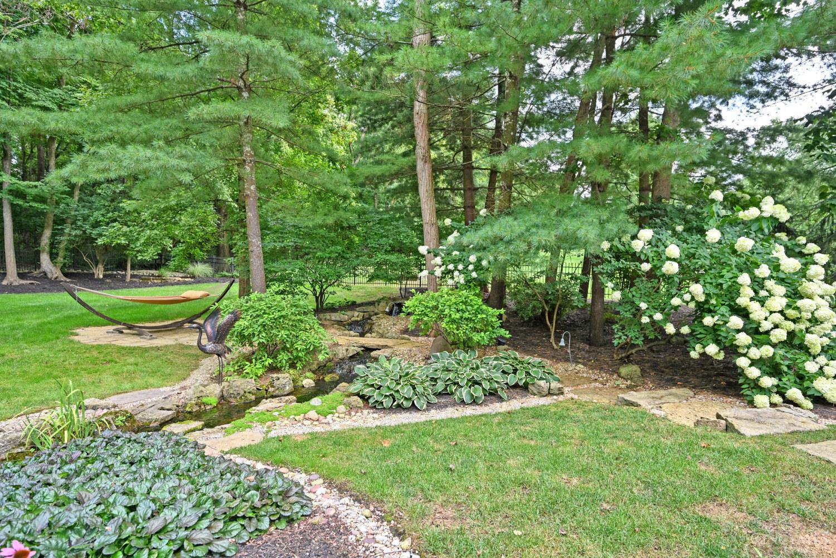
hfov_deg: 90.0
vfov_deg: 67.4
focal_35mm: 18
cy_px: 279
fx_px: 418
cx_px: 418
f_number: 4.5
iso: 200
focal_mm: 18
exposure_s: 1/250
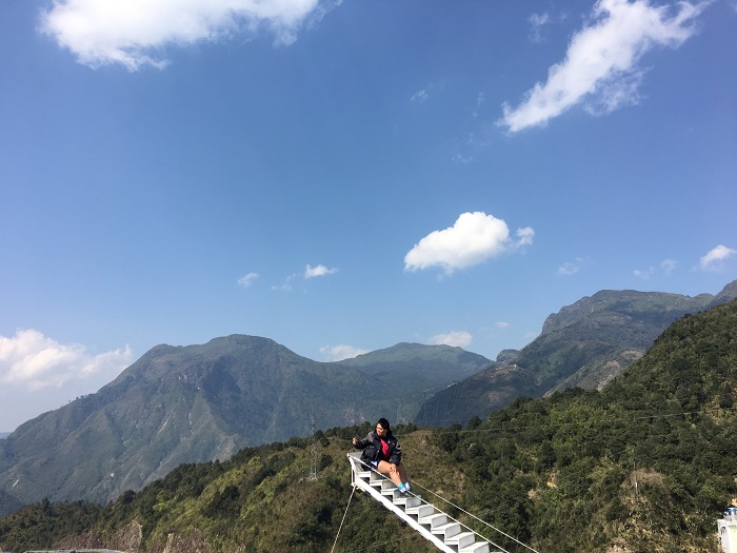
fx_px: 617
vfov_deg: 48.2
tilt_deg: +13.8
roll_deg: +2.3
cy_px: 276
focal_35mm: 29
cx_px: 368
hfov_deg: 61.7
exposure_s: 1/1451
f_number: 2.2
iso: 25
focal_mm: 4.15
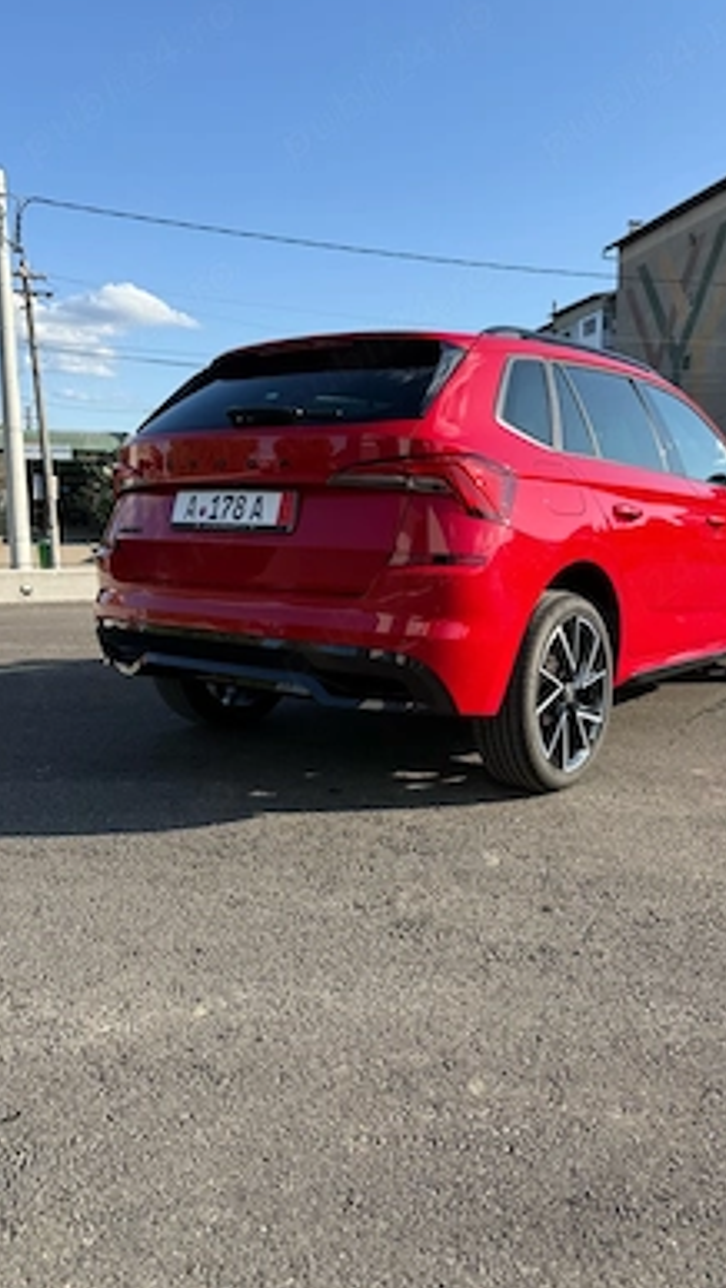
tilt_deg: -7.5
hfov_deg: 42.6
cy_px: 639
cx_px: 453
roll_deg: -0.2
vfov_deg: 69.8
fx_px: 923
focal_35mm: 27
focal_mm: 6.76
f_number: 1.78
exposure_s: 1/2232
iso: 80
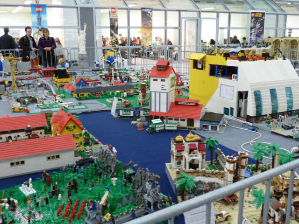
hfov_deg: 50.1
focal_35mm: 37
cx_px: 150
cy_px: 112
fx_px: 320
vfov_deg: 38.7
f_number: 3.6
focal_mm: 6.1
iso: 400
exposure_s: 1/8
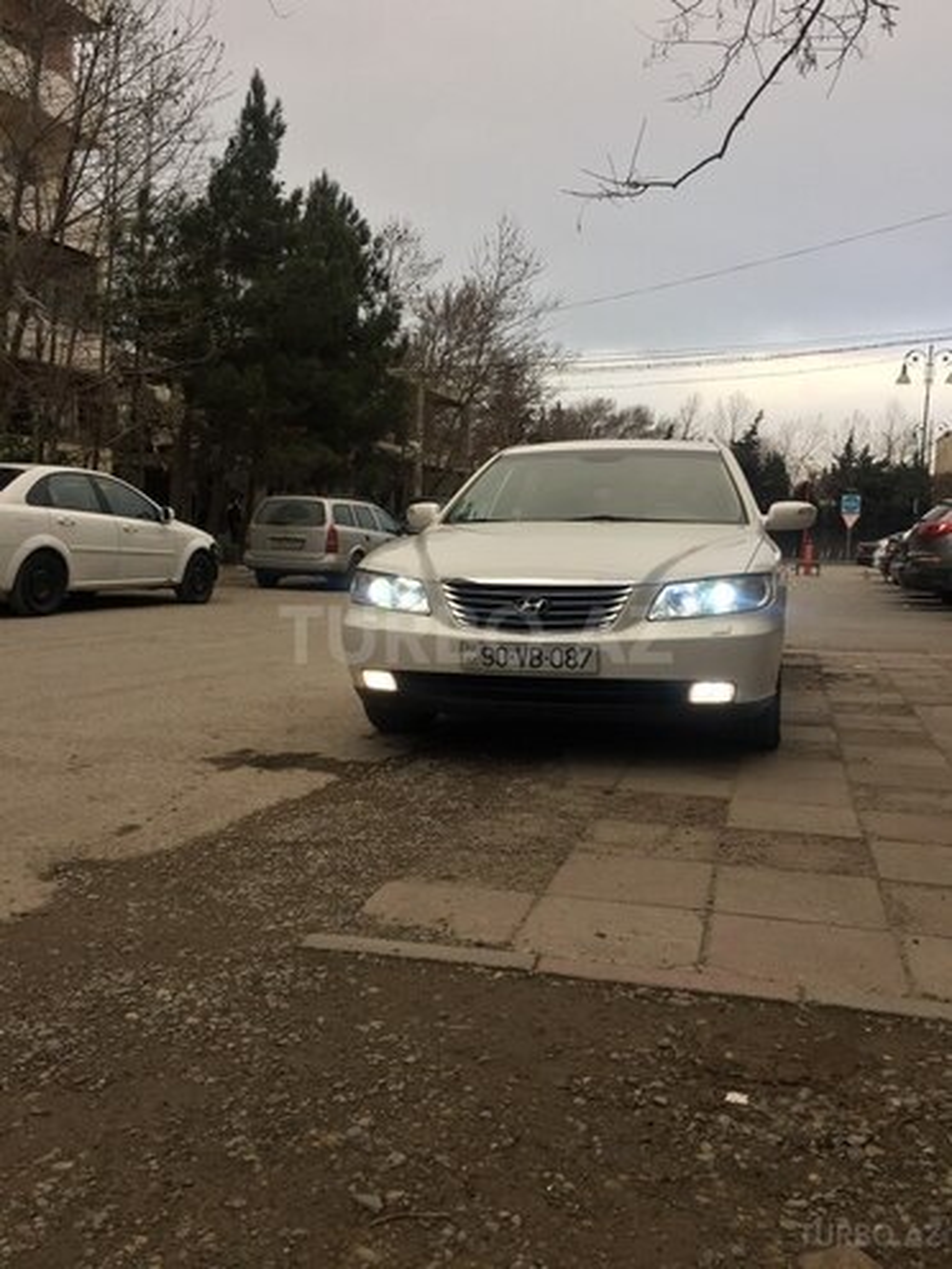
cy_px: 634
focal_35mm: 29
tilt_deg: -5.4
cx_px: 476
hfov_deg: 48.2
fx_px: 1063
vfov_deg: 61.7
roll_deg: -2.4
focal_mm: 4.15
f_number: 2.2
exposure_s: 1/100
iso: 40
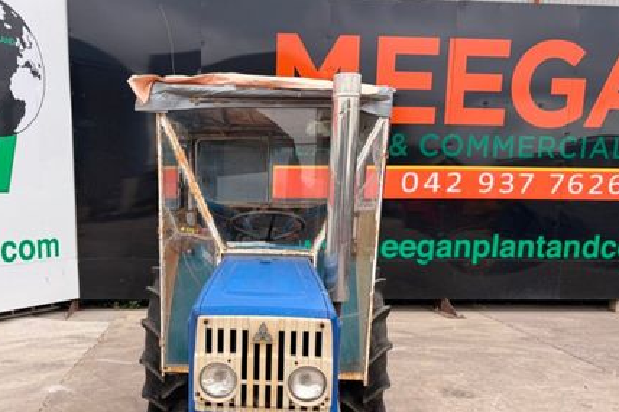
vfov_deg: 37.1
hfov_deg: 53.8
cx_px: 230
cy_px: 299
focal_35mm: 35
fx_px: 602
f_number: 1.78
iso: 80
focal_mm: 6.76
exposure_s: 1/1091
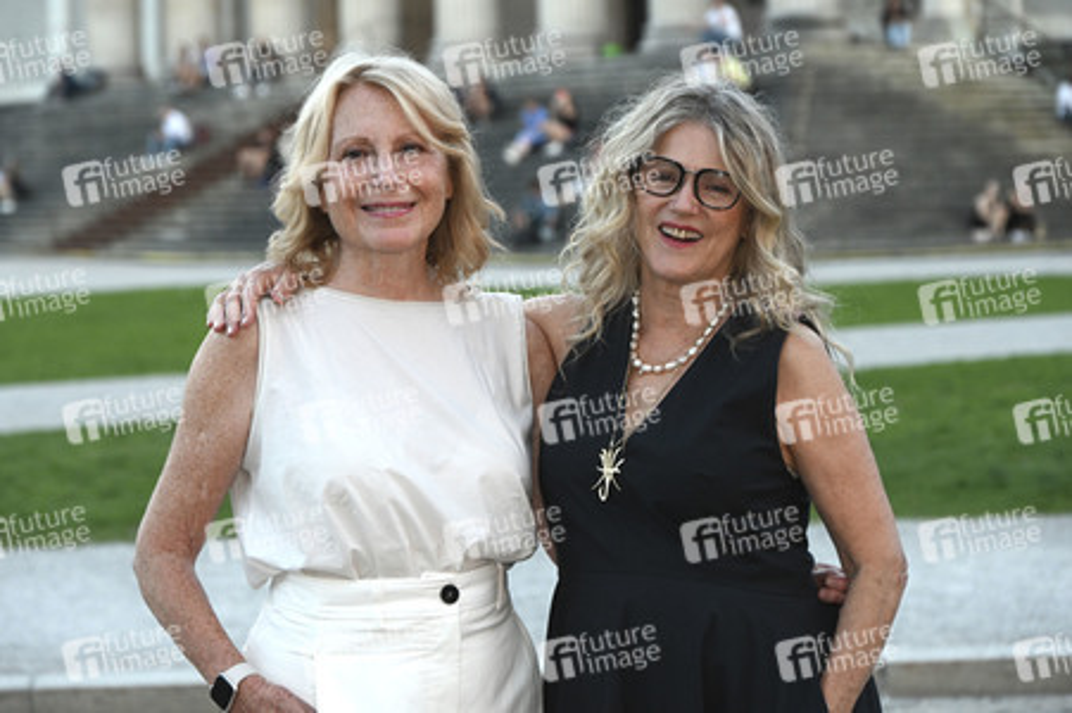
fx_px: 3571
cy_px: 356
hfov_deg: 17.1
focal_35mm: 120
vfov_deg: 11.4
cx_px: 536
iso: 2500
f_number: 6.3
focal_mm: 120
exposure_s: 1/160
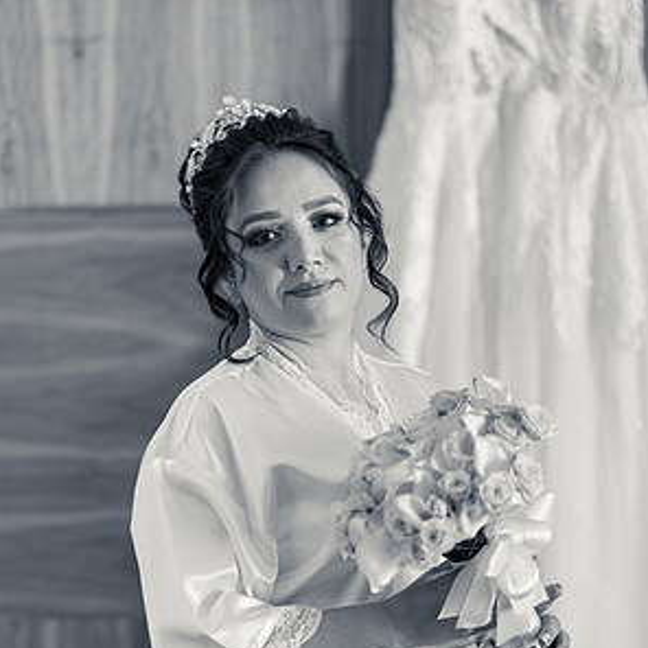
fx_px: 2330
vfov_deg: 15.8
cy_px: 366
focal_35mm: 110
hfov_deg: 15.8
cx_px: 326
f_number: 1.8
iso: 200
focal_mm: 85
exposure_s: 1/125
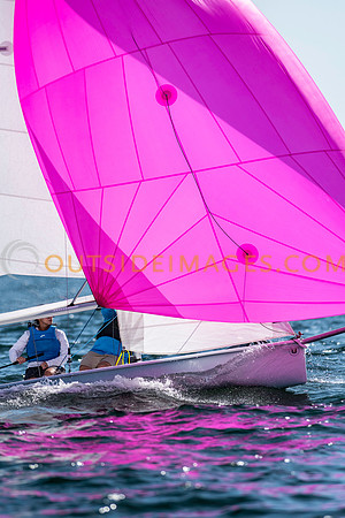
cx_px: 172
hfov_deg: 3.1
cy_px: 259
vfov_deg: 4.6
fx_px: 6468
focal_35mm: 450
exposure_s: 1/5000
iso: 200
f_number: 5
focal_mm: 300
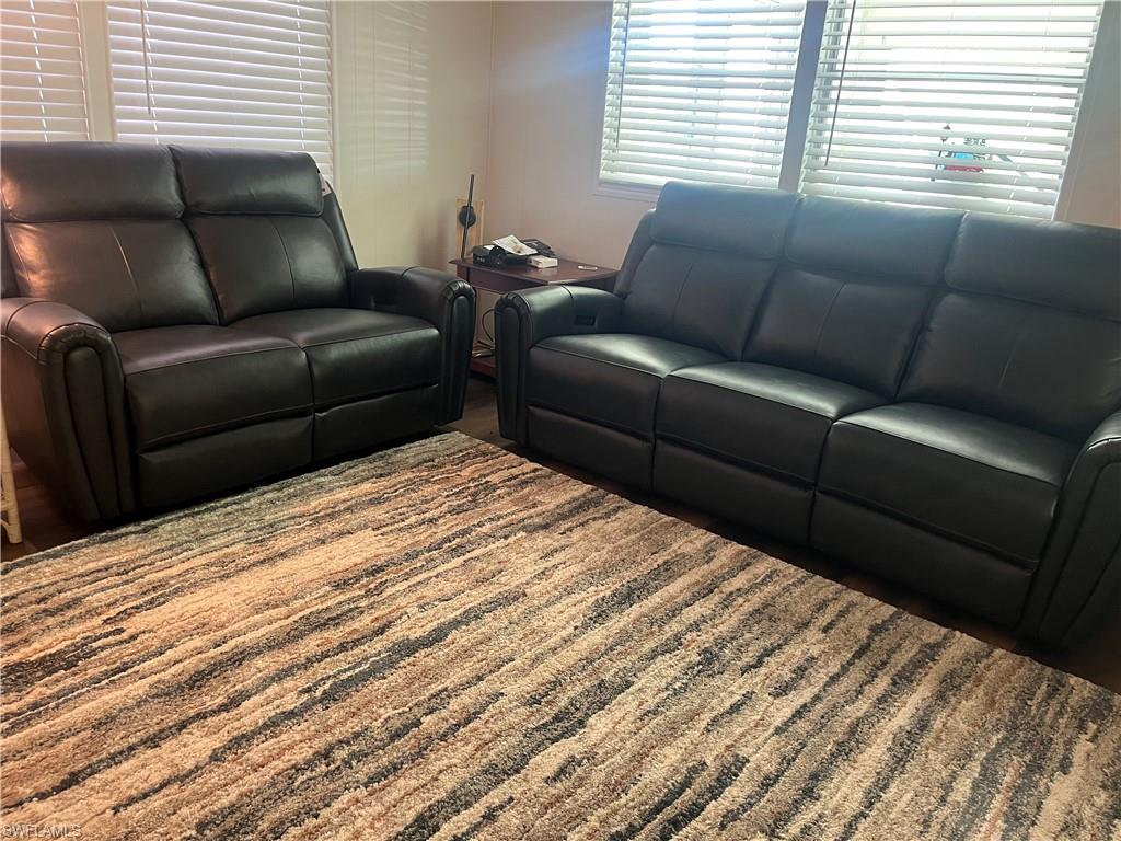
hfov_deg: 67.3
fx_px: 842
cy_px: 420
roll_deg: -4.1
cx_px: 560
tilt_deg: -19.4
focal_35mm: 26
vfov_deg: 53.1
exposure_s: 1/40
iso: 400
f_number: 1.6
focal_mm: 5.1
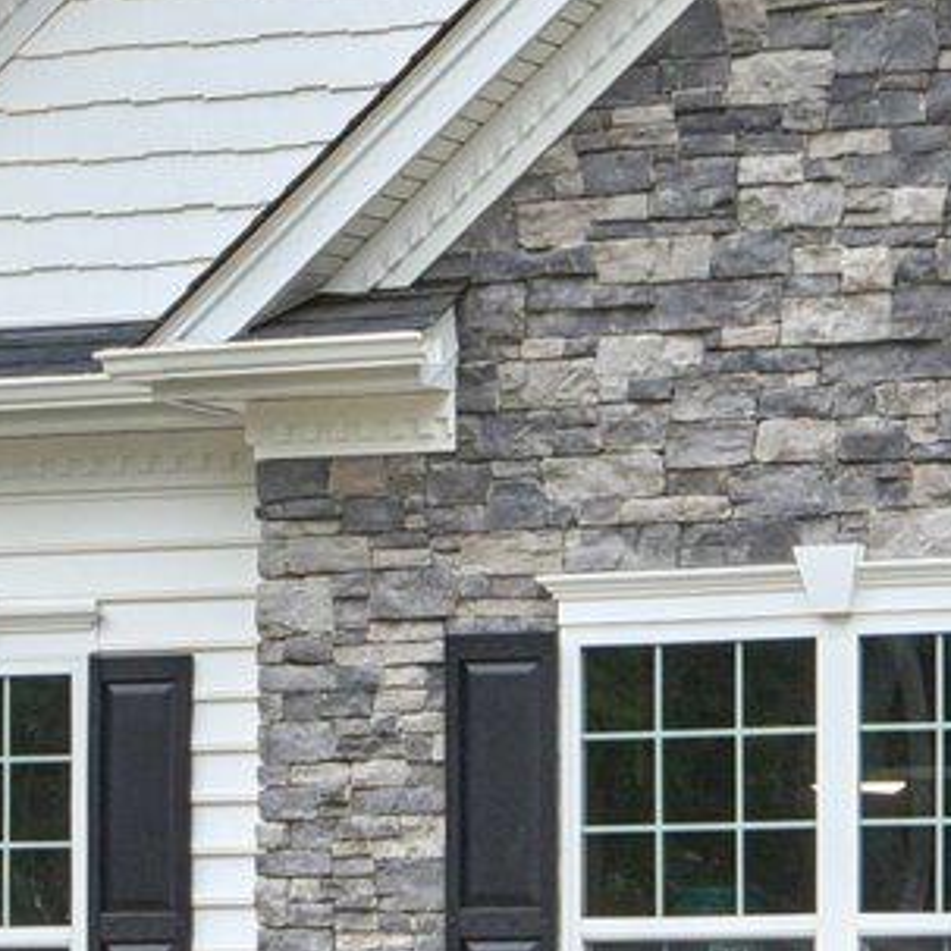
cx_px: 414
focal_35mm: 201
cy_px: 466
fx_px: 6247
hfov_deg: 8.7
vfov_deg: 8.7
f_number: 8
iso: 400
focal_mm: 35
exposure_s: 1/320
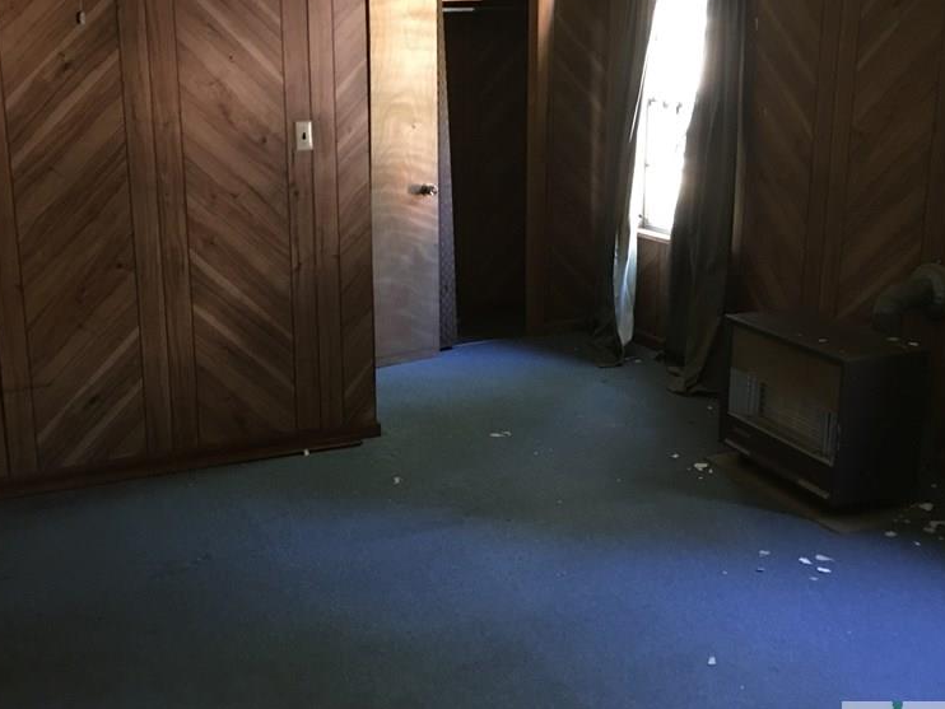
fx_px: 1092
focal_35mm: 40
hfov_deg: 46.7
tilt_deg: -11.9
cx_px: 411
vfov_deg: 35.9
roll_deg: -0.3
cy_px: 305
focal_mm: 4.15
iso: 100
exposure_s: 1/4
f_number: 2.2
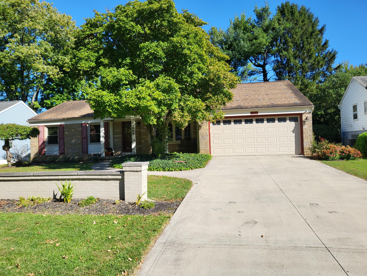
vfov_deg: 53.1
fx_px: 276
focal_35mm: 26
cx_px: 184
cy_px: 138
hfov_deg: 67.3
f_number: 1.8
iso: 50
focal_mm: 4.25
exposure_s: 1/2043
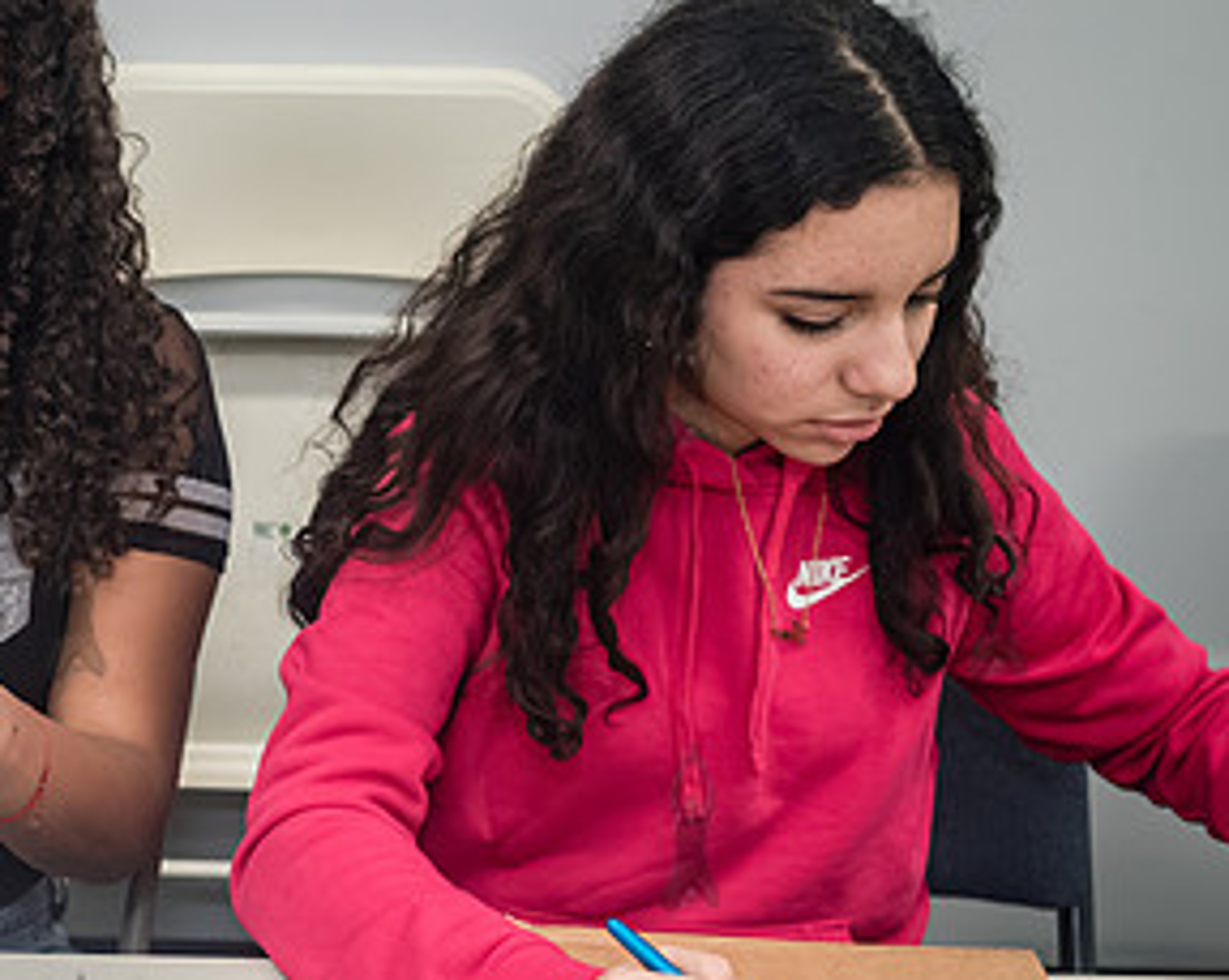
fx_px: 2798
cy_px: 634
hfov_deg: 23.3
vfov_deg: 19.8
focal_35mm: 77
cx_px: -119
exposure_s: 1/320
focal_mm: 35
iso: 2500
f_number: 4.5
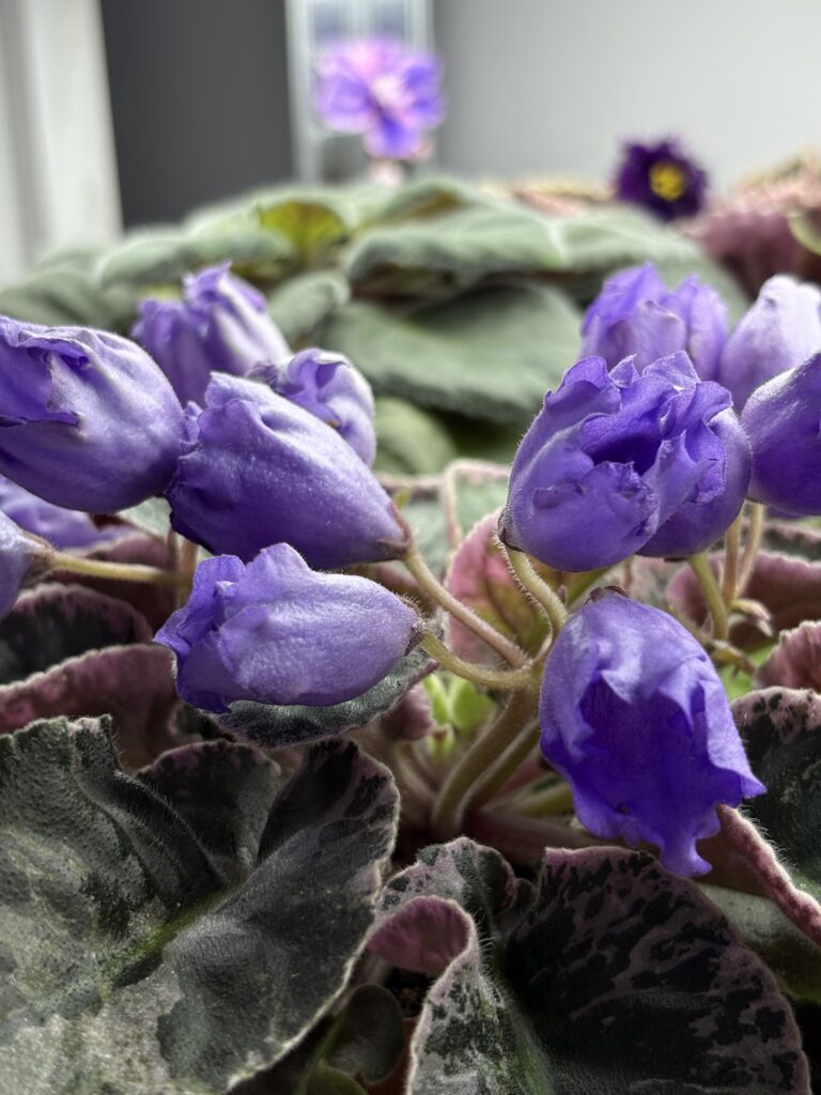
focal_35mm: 52
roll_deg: +2.5
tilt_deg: -16.9
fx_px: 1644
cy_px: 548
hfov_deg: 28.0
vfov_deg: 36.8
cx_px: 410
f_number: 1.6
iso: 32
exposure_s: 1/200
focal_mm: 5.96
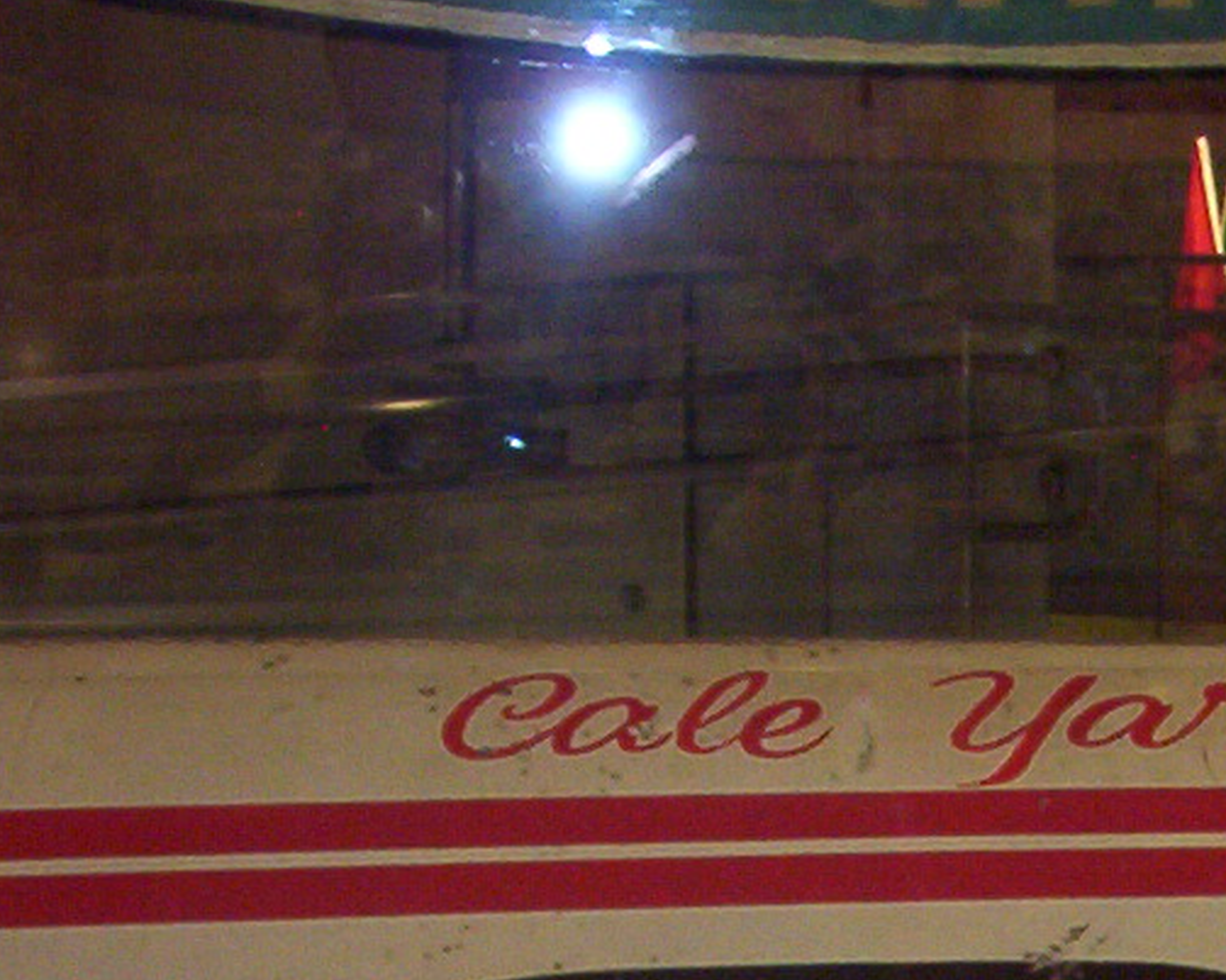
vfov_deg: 9.3
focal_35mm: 162
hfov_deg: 11.8
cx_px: 1267
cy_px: 1433
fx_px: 5876
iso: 140
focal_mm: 7.88
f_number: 3.16
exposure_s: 1/37.4
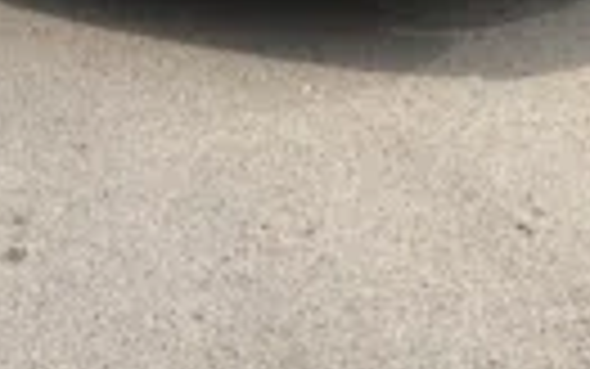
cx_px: 243
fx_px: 1351
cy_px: -171
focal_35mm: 84
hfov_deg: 24.6
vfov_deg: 14.6
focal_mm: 4.25
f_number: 1.8
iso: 32
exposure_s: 1/1034
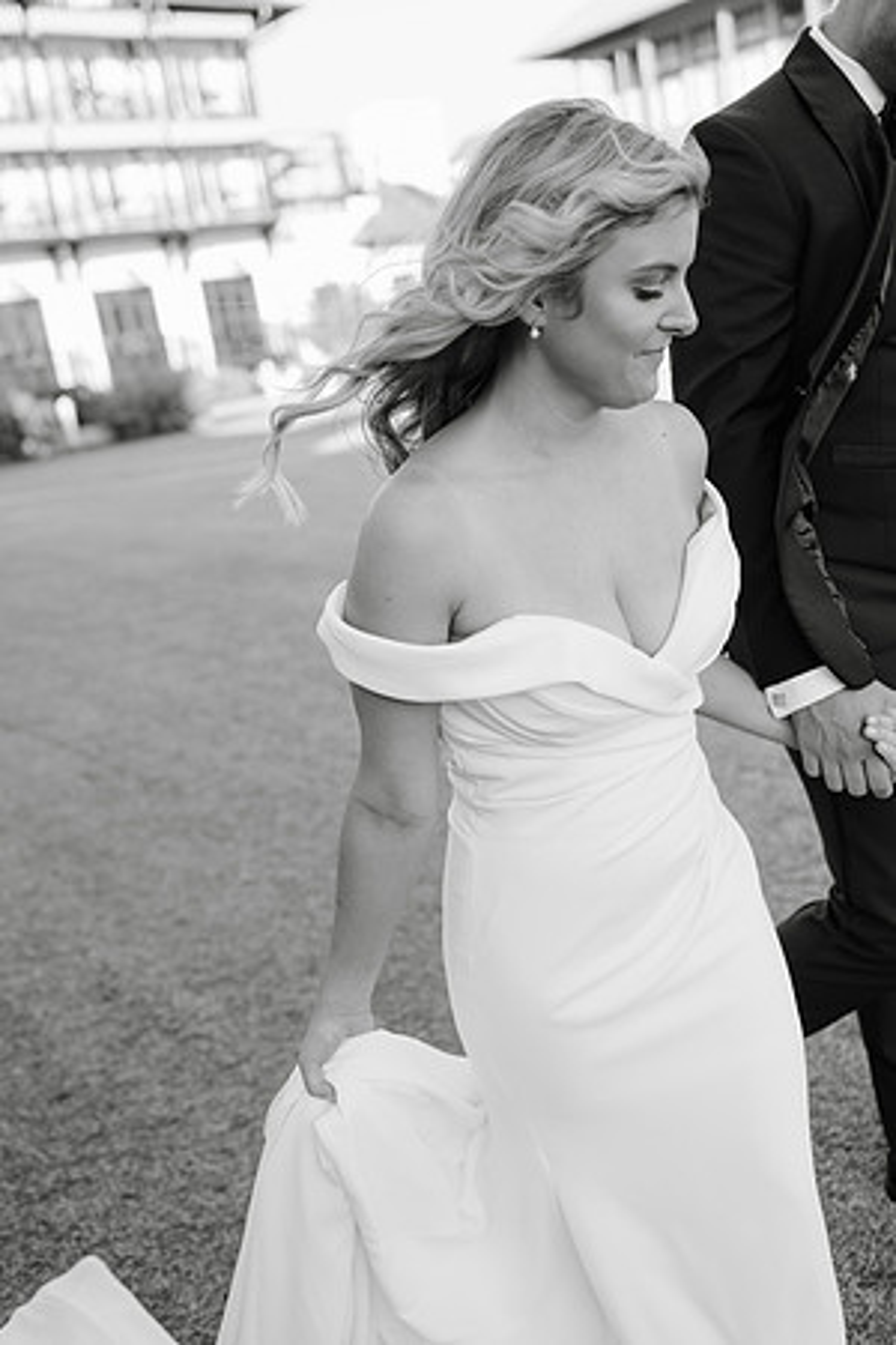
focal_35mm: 35
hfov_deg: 37.9
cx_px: 448
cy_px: 672
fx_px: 1307
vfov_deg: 54.4
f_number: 2.5
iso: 200
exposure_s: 1/800
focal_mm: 35
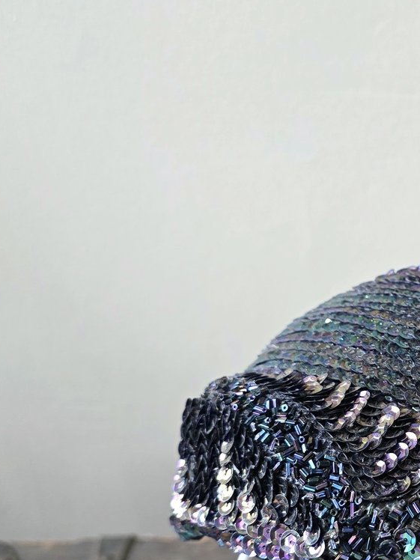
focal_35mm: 59
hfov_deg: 23.2
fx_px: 954
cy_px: 365
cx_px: 468
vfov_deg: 32.5
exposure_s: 1/120
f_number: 1.7
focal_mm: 6.3
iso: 100
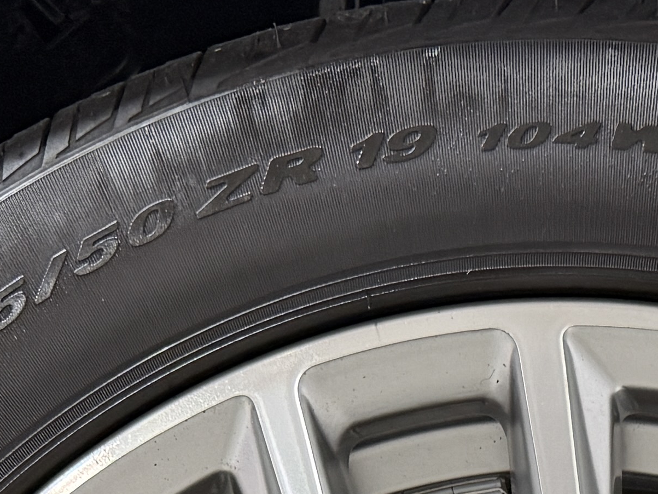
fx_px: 2167
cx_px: 603
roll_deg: +0.3
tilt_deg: -5.8
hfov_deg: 17.0
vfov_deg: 11.3
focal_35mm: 114
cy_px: 1087
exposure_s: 1/60
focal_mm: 6.76
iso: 160
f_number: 1.78
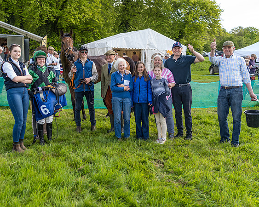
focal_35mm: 38
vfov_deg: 38.9
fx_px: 293
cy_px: 104
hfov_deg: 47.4
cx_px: 104
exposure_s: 1/125
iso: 50
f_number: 4
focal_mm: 34
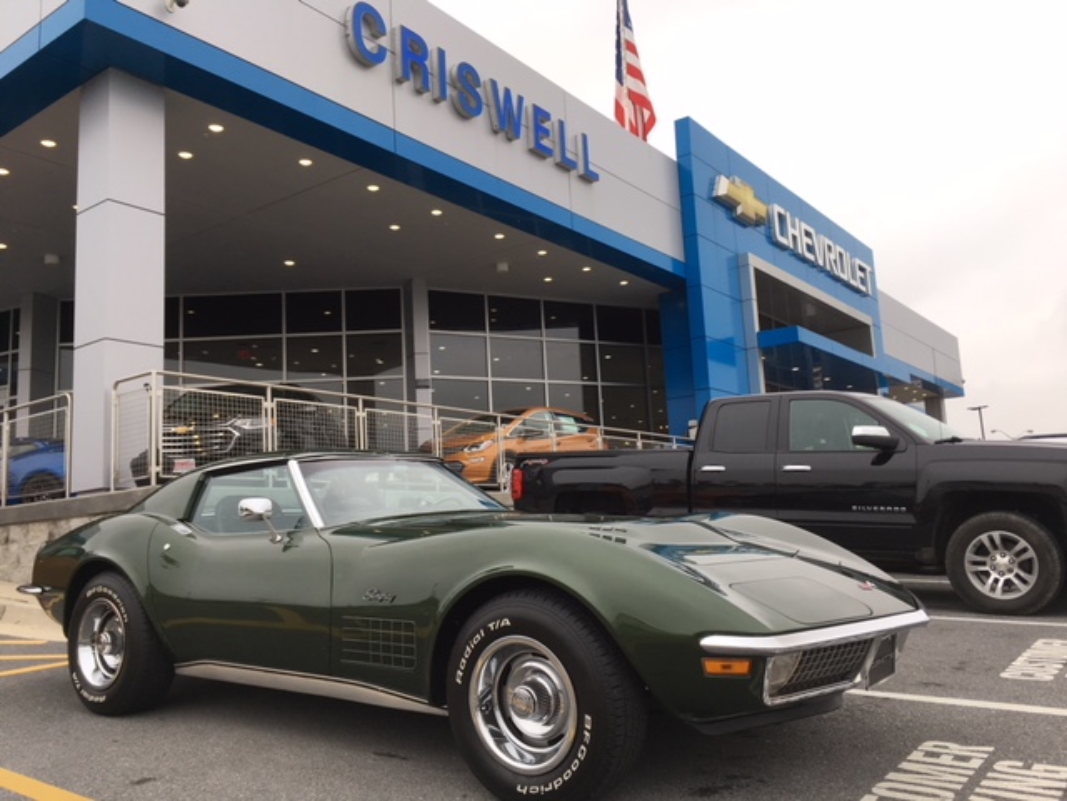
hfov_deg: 61.7
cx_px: 534
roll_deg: +2.3
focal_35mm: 29
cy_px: 400
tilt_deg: +9.0
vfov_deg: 48.2
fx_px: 894
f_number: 2.2
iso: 25
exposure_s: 1/120
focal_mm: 4.15
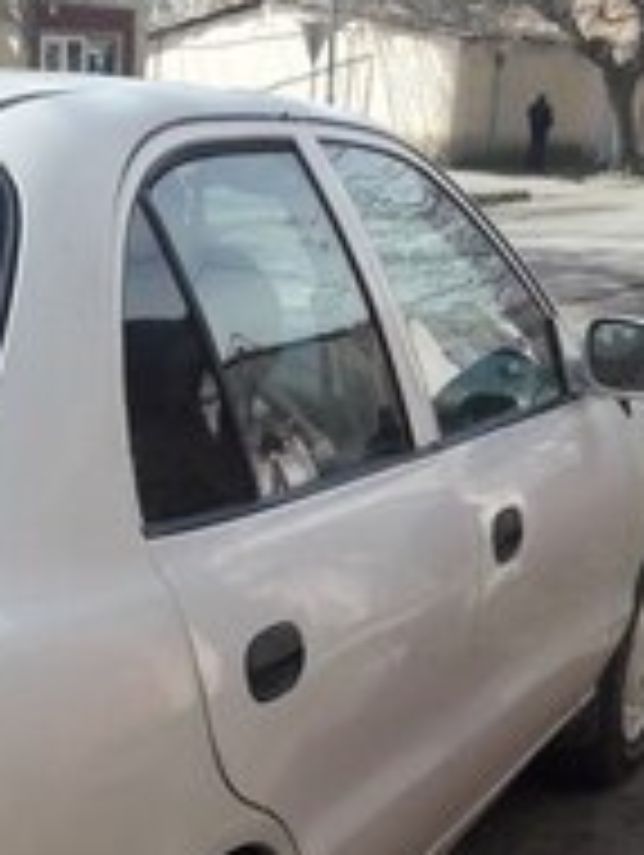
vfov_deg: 24.0
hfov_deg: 19.7
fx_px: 1807
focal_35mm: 73
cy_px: 1053
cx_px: 14
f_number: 1.9
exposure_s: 1/861
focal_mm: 3.7
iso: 40
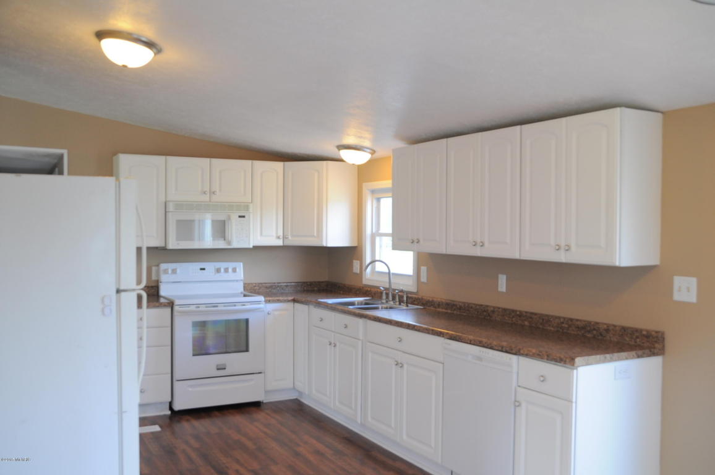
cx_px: 358
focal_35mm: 32
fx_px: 625
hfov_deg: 59.5
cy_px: 238
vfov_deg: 41.6
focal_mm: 21
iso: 400
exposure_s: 1/60
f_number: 4
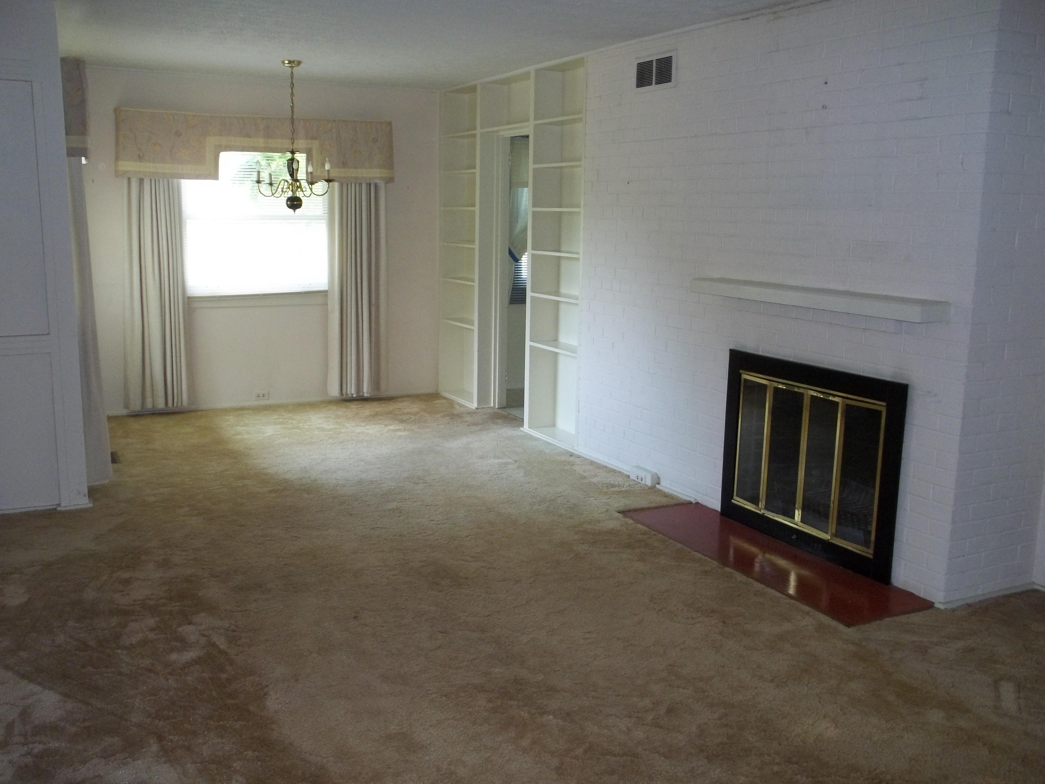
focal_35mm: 33
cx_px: 522
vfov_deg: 42.9
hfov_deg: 55.4
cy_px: 392
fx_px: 996
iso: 160
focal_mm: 5.9
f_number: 3.3
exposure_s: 1/30
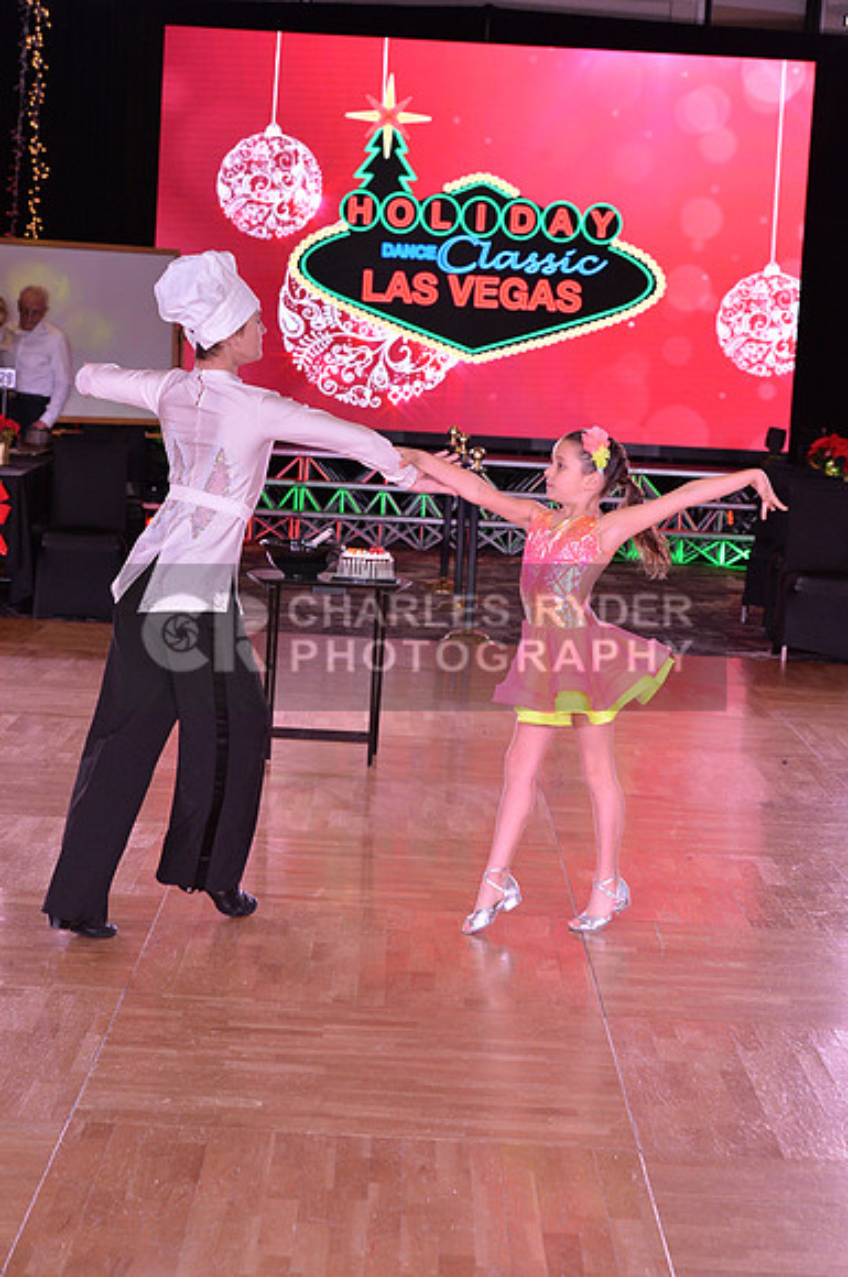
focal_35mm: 90
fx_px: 3189
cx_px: 424
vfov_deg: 22.7
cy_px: 638
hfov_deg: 15.1
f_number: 6.3
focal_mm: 90
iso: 2000
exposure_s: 1/250
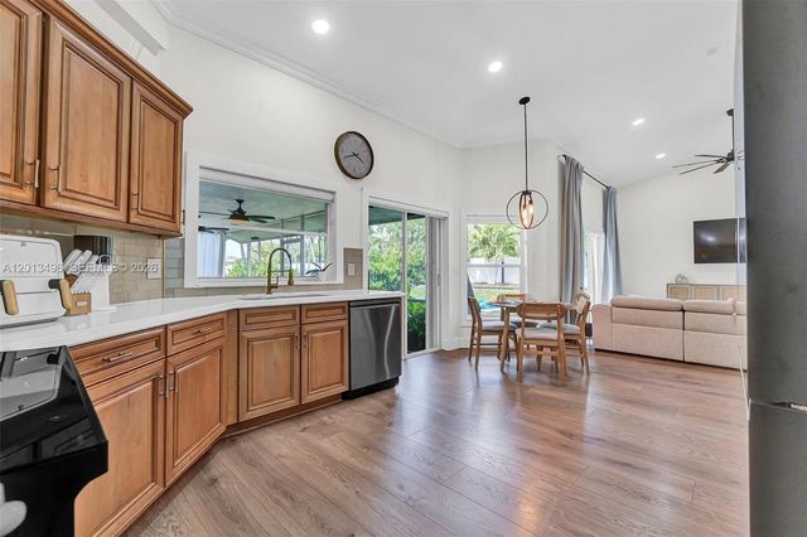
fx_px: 336
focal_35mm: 15
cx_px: 404
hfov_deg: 100.4
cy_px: 268
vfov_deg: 77.3
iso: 200
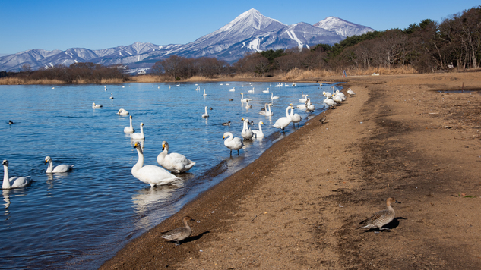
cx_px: 241
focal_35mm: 52
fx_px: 663
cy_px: 112
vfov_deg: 23.0
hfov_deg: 39.9
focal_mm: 48
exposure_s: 1/500
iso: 200
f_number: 11
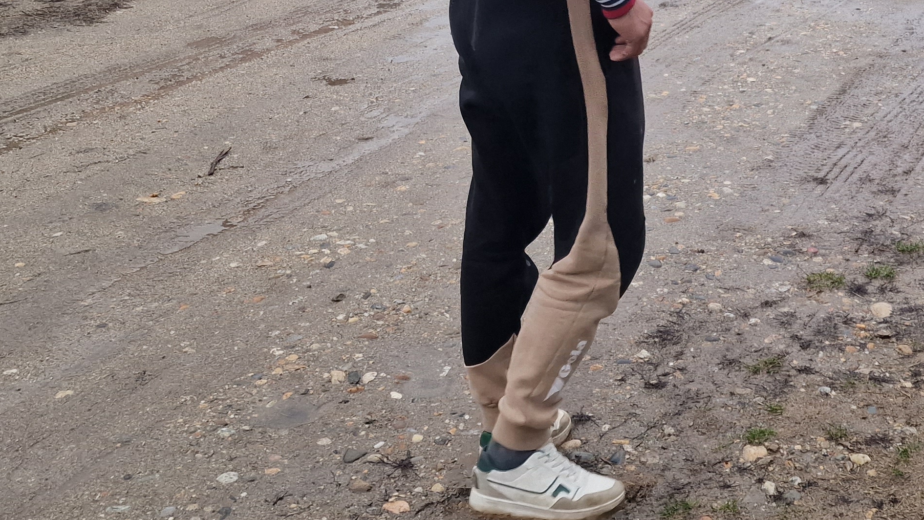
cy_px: -67
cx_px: 679
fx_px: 1299
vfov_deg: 21.4
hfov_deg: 38.3
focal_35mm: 53
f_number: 1.8
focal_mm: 6.4
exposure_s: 1/180
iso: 200
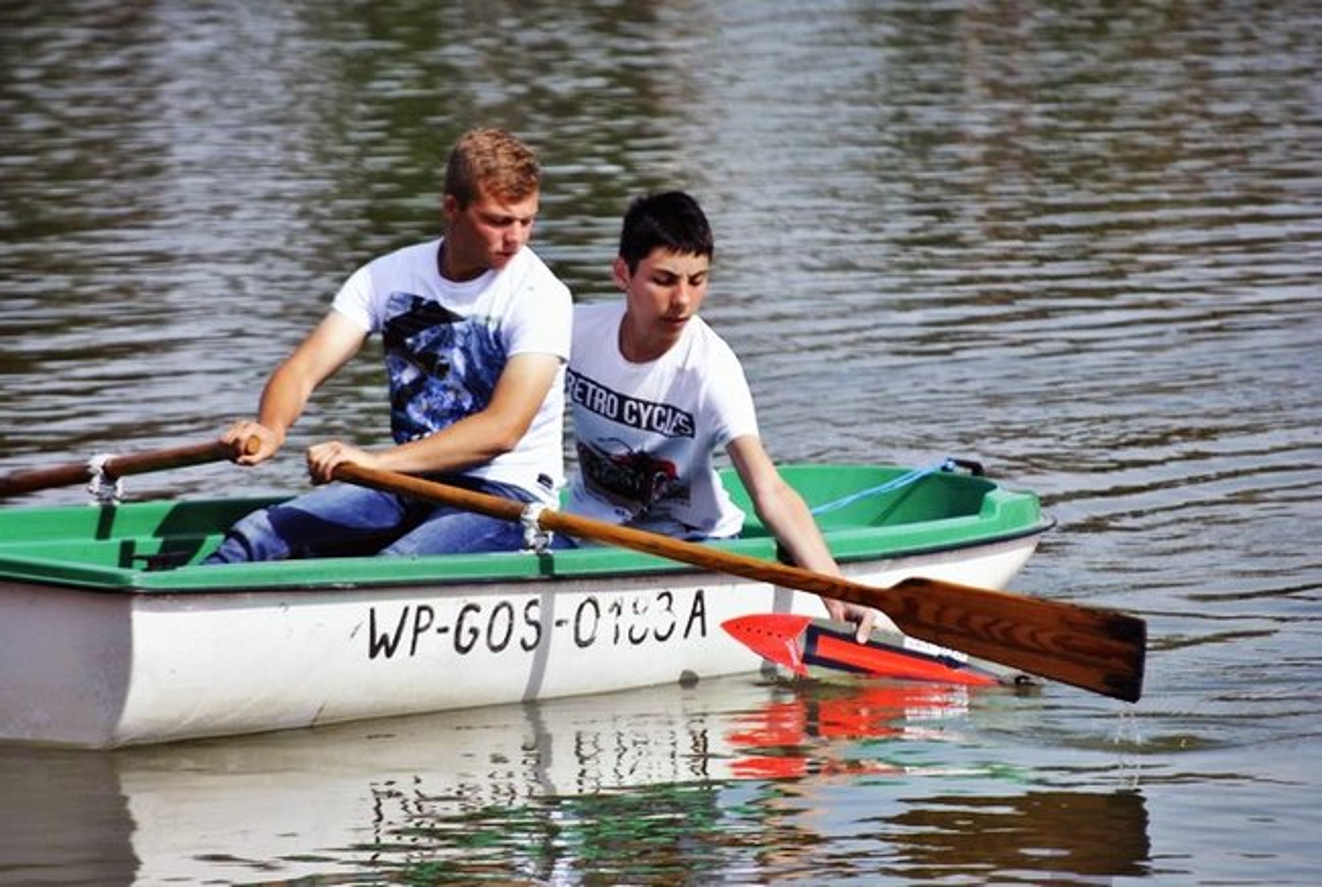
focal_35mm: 285
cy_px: 444
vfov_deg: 4.8
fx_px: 10485
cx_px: 661
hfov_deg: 7.2
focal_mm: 190
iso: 180
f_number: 5.6
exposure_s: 1/1000
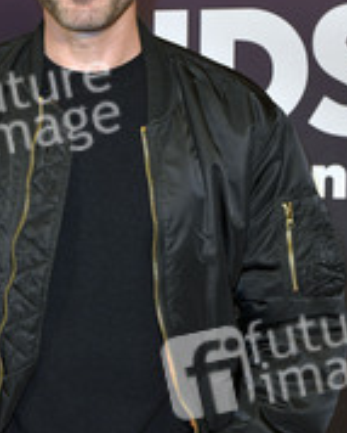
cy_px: 241
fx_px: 1293
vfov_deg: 19.0
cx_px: 66
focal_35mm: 101
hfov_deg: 15.2
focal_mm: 48
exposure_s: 1/250
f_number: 6.3
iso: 1600
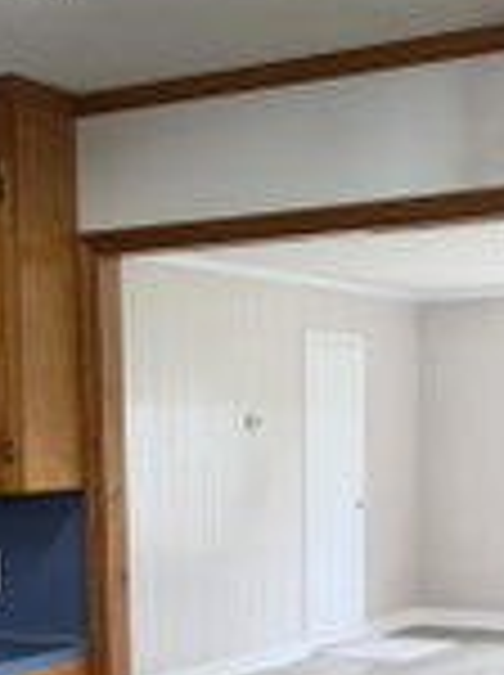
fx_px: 1499
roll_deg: +1.2
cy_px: 580
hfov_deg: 19.0
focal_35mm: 77
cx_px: 140
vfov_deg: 24.8
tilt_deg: -6.3
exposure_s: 1/60
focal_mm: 6.76
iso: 125
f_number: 1.78
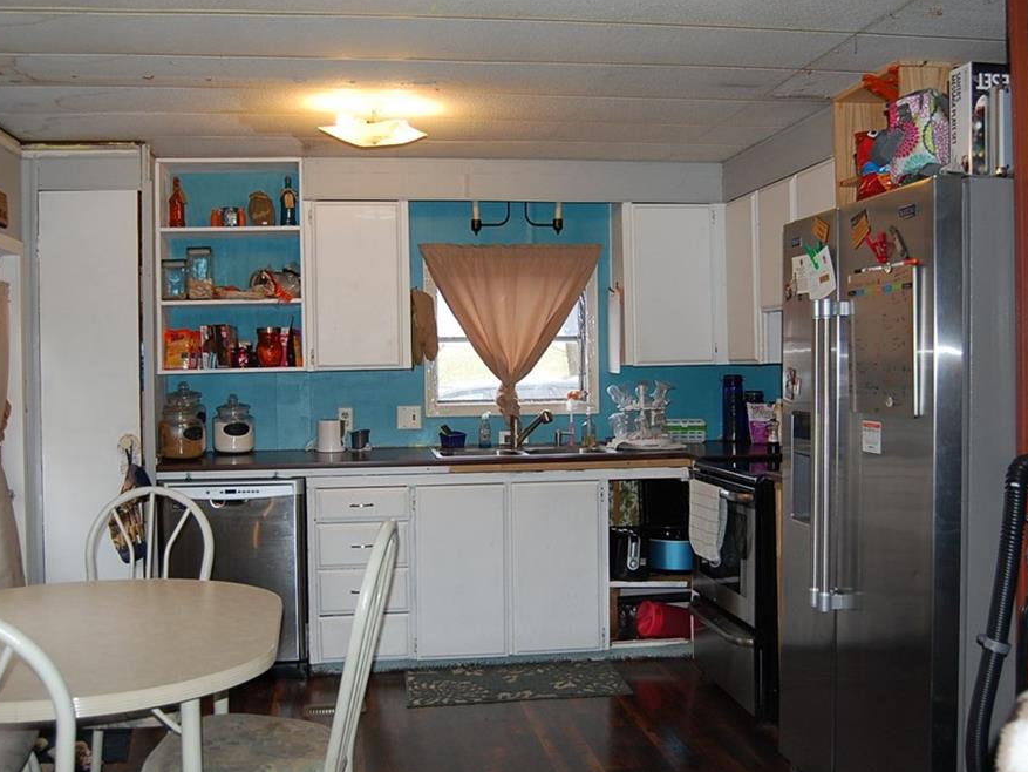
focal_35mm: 37
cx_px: 492
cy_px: 394
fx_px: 1099
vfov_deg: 38.7
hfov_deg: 50.1
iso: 400
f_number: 3.8
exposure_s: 1/60
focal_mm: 22
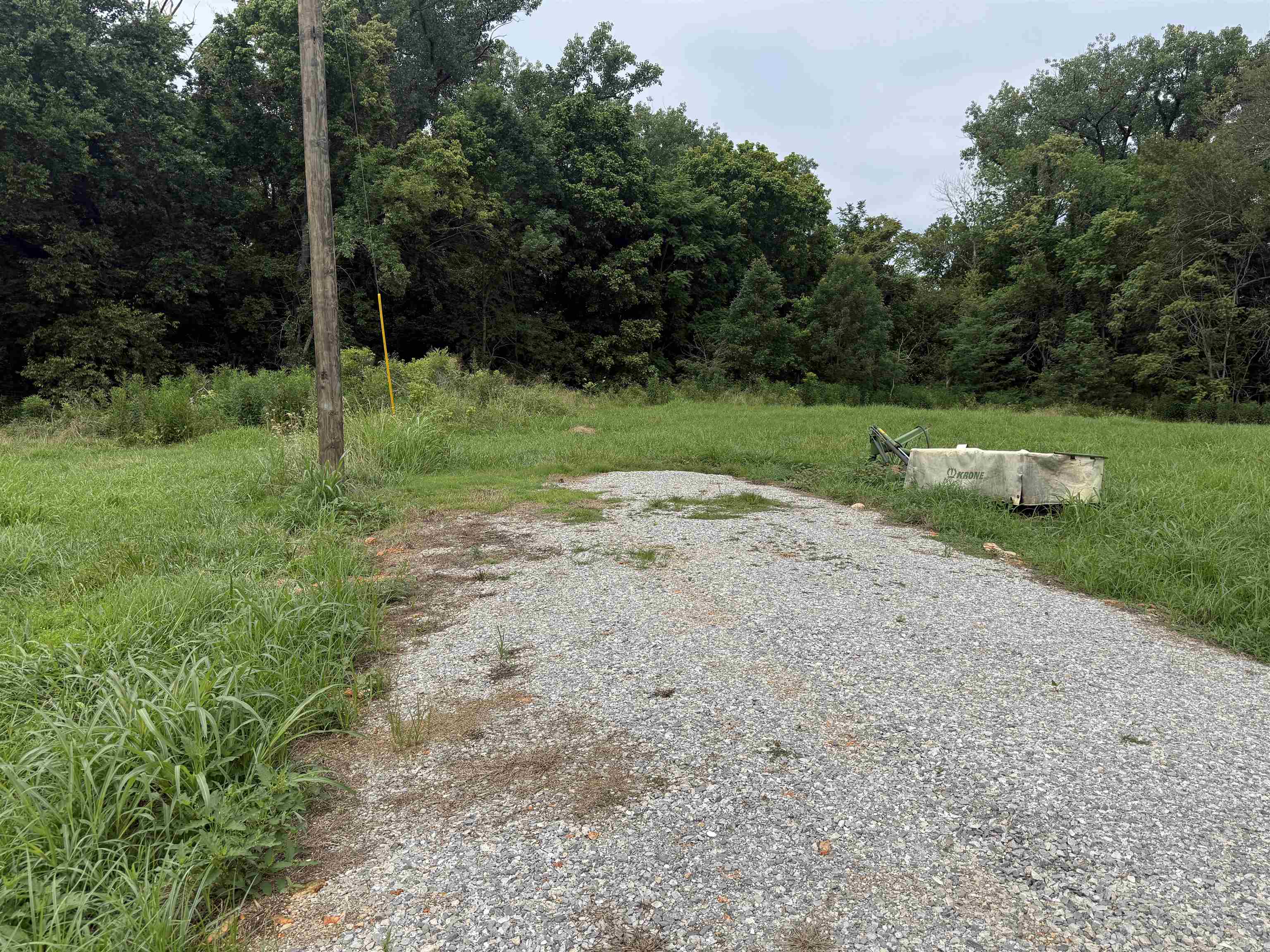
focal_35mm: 24
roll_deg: -0.3
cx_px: 635
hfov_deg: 71.6
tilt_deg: -3.3
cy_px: 476
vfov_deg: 56.8
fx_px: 881
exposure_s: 1/4975
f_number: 1.78
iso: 80
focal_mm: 6.76
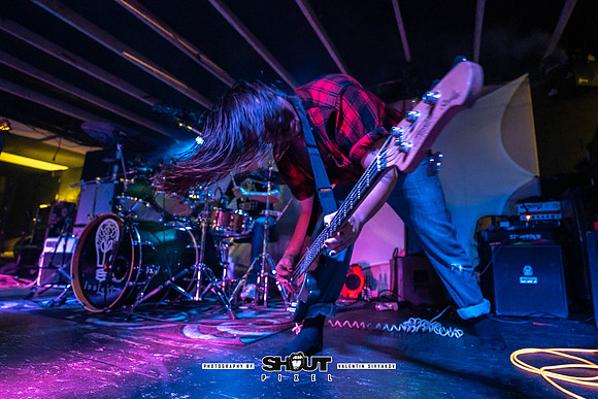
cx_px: 339
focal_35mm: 17
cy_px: 206
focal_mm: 14
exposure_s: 1/250
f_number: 2.8
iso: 1600
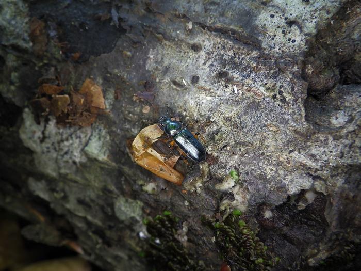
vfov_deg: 41.8
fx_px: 355
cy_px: 136
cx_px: 180
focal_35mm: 34
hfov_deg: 54.0
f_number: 3.8
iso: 125
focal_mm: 6.1
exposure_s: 1/50
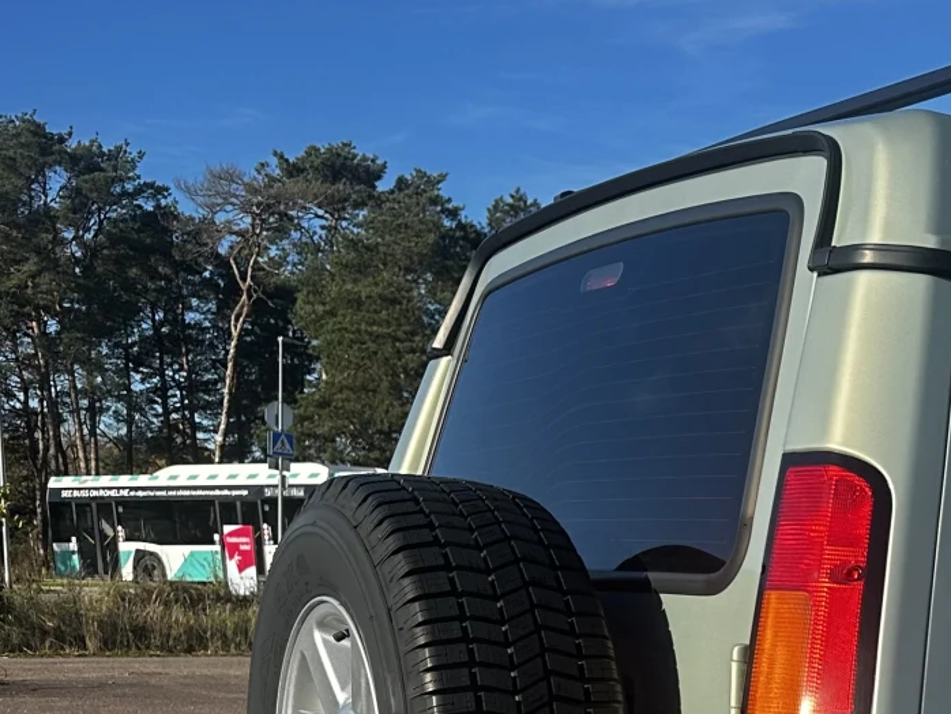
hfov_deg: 24.9
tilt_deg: -7.6
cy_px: 882
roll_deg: -2.1
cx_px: 1288
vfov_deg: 20.6
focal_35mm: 66
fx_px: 1814
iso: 80
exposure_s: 1/2410
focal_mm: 6.86
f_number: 1.78
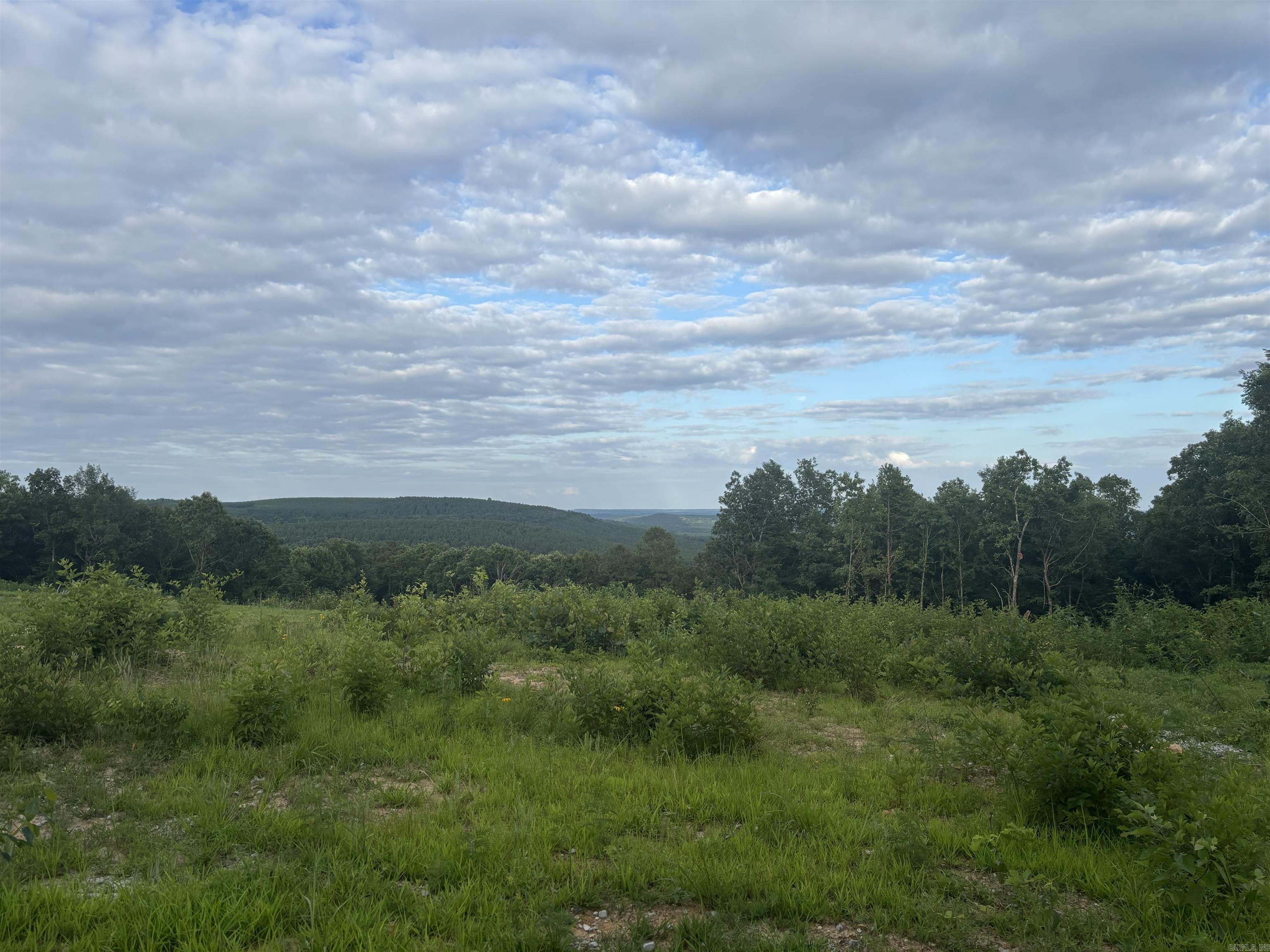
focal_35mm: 26
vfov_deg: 53.1
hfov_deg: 67.3
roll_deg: +0.5
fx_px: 954
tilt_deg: +2.3
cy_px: 476
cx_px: 635
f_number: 1.6
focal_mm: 5.96
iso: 50
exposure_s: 1/2024
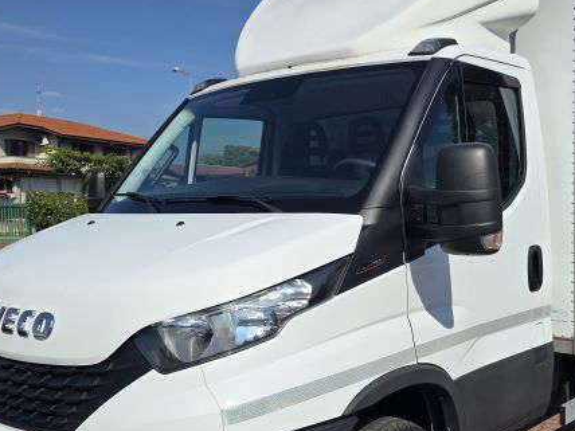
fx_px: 714
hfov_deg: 43.4
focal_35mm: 43
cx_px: 368
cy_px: 259
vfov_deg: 33.5
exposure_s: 1/1437
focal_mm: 6.3
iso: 12
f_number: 1.7
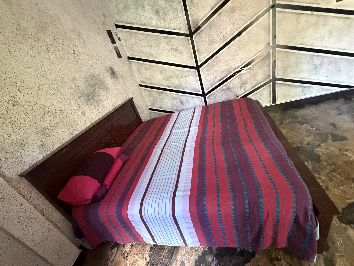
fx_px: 164
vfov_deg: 78.0
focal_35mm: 16
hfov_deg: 94.5
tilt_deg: -24.8
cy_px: 143
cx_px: 178
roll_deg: +18.3
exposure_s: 1/60
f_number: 2.2
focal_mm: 2.22
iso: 1250
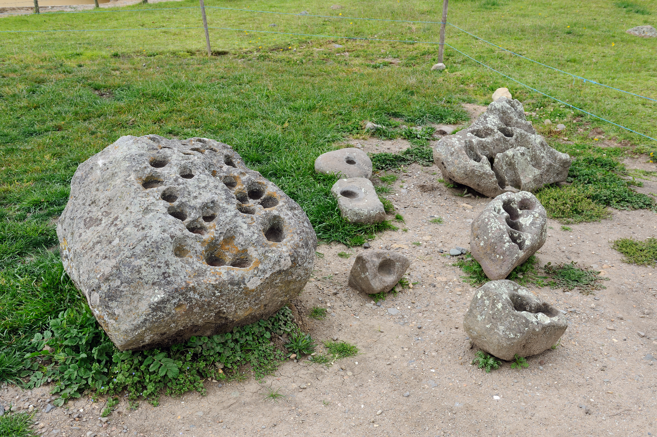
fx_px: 657
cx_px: 328
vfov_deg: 36.8
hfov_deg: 53.2
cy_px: 218
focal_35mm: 36
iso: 200
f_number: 8
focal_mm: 36
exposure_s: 1/250
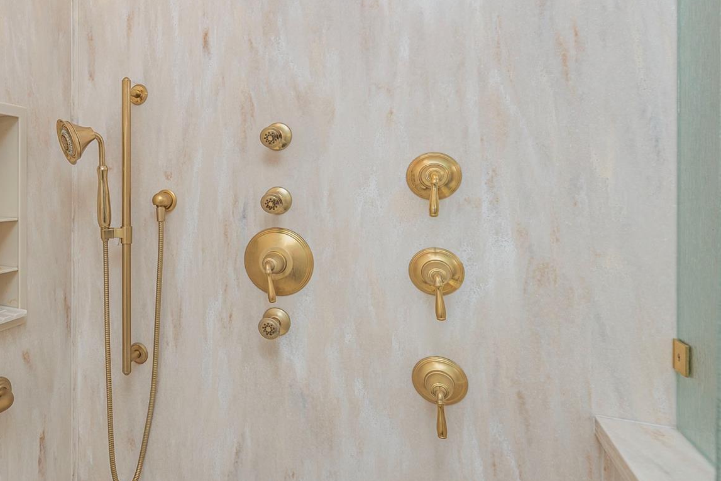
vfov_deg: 51.0
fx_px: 501
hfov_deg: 63.5
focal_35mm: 25
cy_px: 194
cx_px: 118
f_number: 8
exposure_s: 1/200
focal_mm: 14
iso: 320
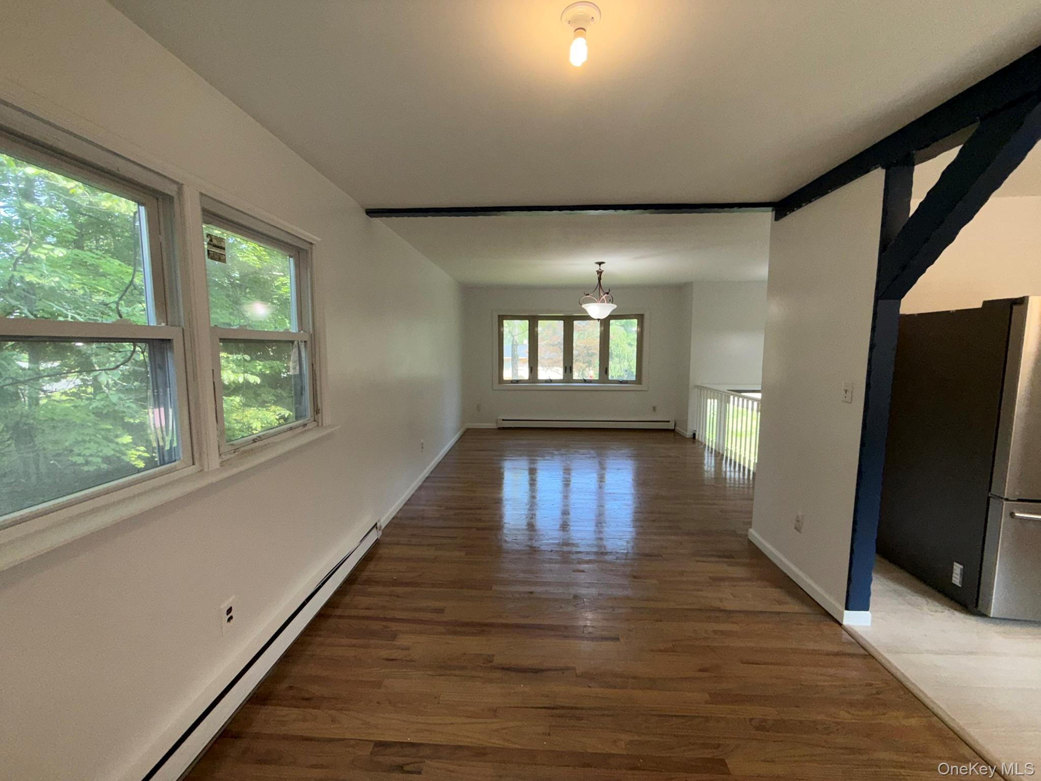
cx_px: 520
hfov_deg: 102.1
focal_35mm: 14
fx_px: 421
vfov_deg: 85.7
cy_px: 390
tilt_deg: -5.0
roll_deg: -0.1
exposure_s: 1/122
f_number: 2.2
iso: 50
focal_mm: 2.22
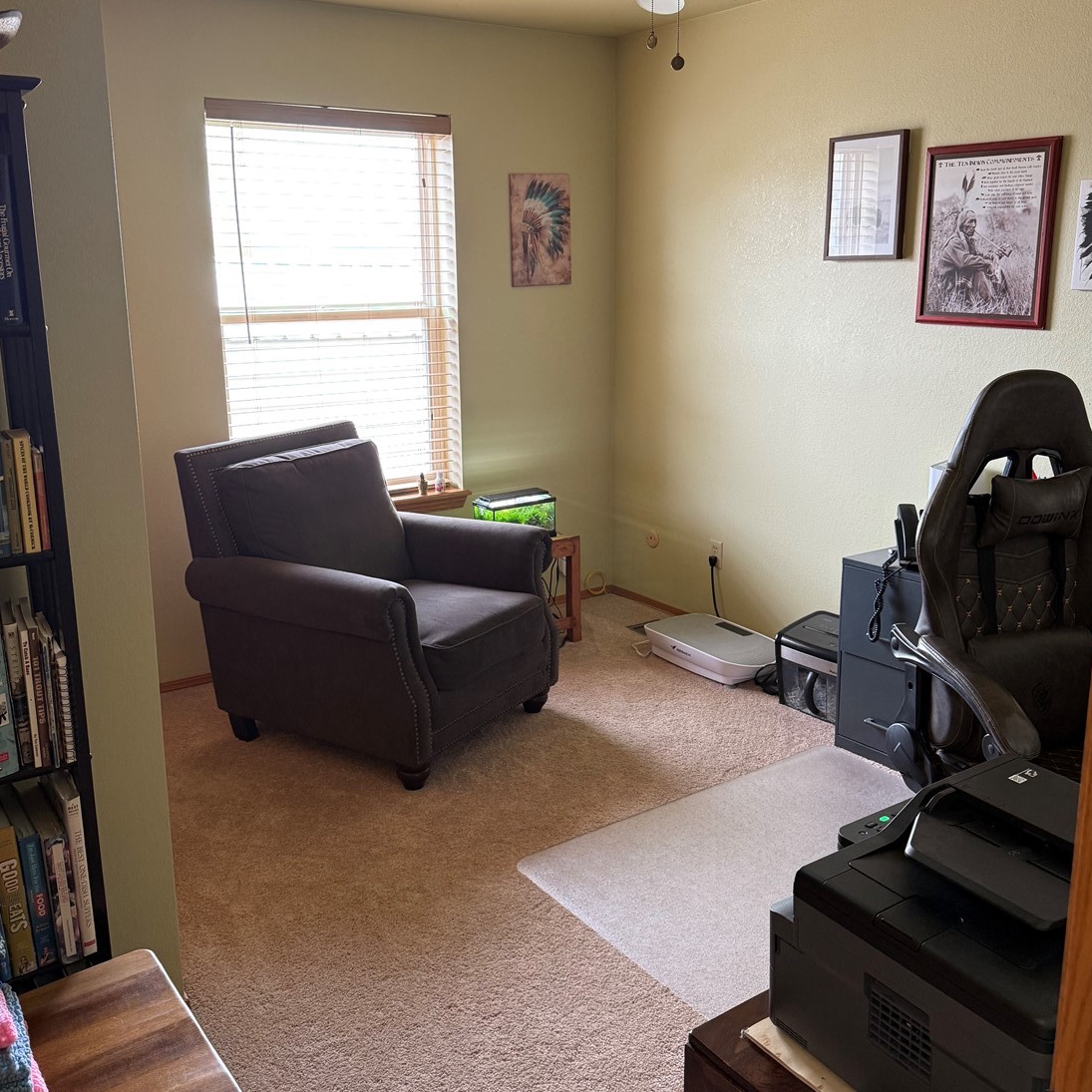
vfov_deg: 52.5
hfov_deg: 52.5
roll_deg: +0.0
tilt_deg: -11.6
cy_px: 502
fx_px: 1106
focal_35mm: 31
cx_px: 517
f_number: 1.78
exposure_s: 1/101
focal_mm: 6.76
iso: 200
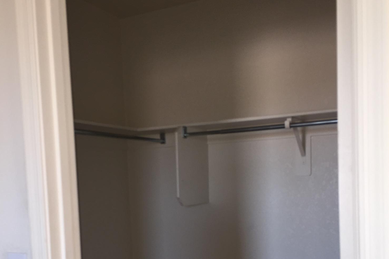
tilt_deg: -2.4
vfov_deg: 31.9
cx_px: 193
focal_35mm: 41
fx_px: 443
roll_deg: +2.1
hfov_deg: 47.4
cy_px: 204
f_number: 2.2
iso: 50
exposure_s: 1/30
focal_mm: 4.15
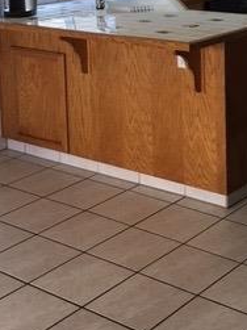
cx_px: 200
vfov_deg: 25.1
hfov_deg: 19.7
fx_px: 705
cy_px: 1
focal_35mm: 74
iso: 32
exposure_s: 1/30
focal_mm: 4.15
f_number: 2.2
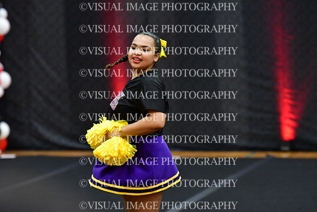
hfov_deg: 7.4
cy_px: 106
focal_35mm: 277
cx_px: 158
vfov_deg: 5.0
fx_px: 2440
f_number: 3.5
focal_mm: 185
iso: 5000
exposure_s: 1/500
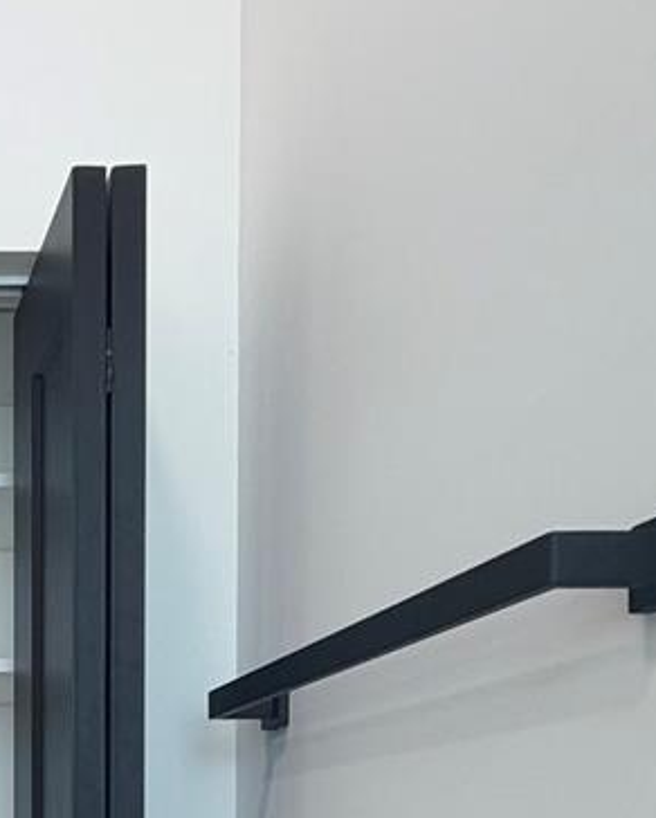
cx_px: -168
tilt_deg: -1.0
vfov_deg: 35.4
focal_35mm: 45
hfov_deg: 28.3
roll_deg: -0.3
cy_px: 892
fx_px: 1090
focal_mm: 2.22
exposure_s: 1/120
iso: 125
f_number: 2.2
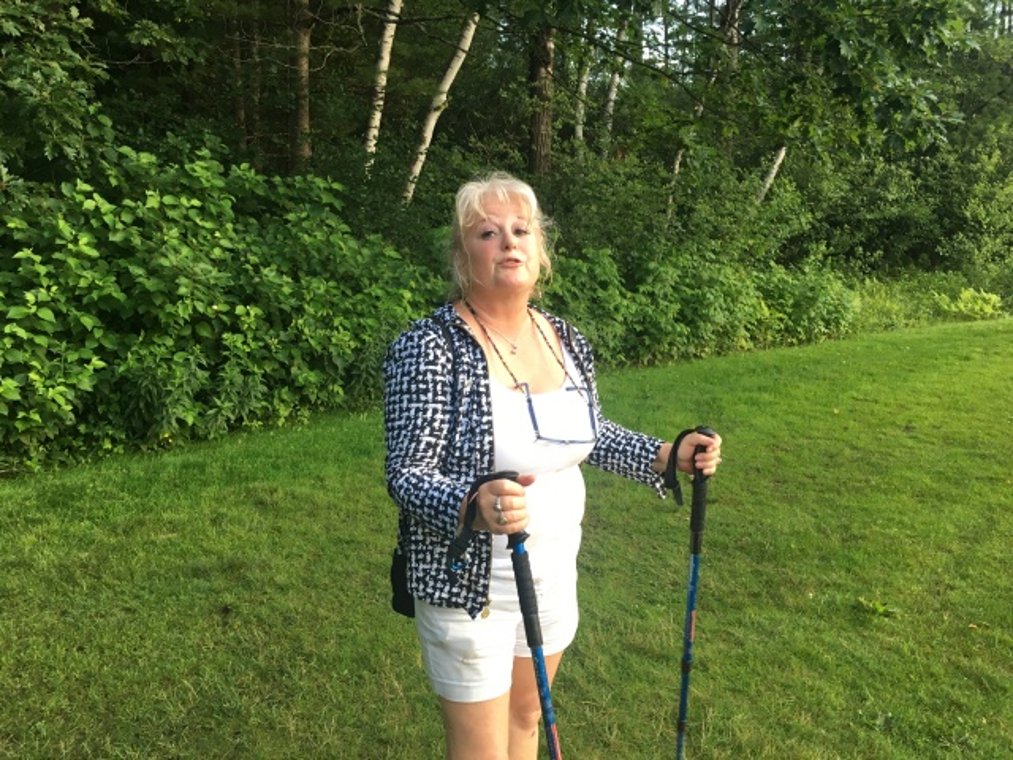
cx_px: 506
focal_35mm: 29
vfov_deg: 48.2
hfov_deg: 61.7
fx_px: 849
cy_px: 380
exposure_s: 1/40
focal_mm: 4.15
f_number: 2.2
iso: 32
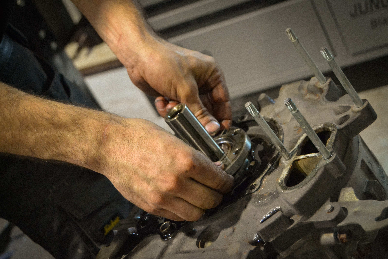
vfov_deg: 20.2
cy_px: 130
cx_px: 194
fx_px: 727
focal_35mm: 68
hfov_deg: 29.9
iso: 3200
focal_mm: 45
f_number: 5.3
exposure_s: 1/50
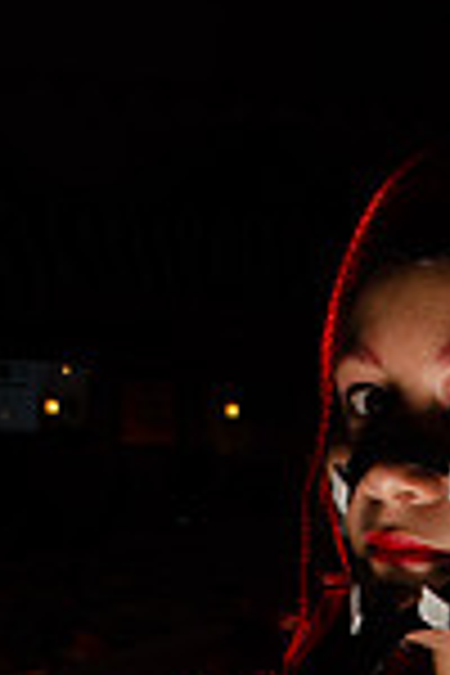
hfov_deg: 13.6
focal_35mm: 99
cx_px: 446
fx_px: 1856
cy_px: 999
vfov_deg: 18.4
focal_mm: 22
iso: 200
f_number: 22
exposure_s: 1/60
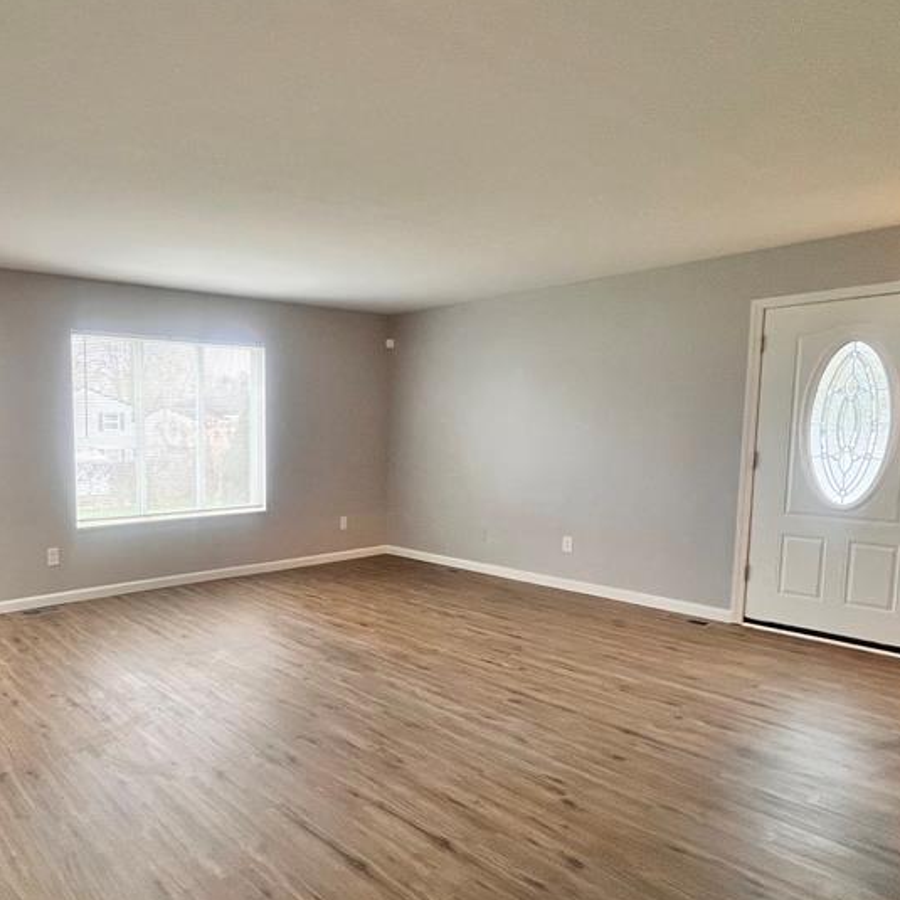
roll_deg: -0.1
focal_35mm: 22
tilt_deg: -5.1
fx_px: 647
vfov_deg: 69.5
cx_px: 239
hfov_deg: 65.9
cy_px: 490
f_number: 1.8
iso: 160
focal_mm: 1.57
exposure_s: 1/60
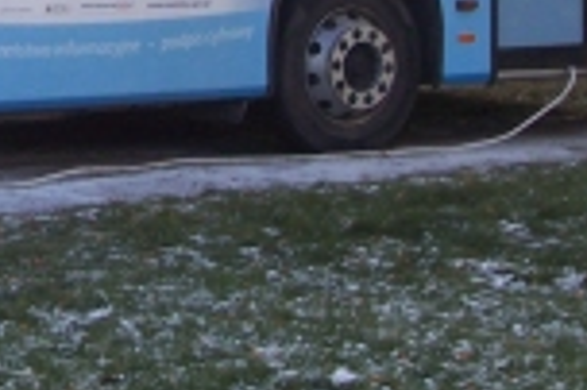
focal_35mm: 167
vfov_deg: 8.0
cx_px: -127
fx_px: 2720
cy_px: -234
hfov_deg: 12.0
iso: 80
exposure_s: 1/250
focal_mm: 8.6
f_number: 3.4
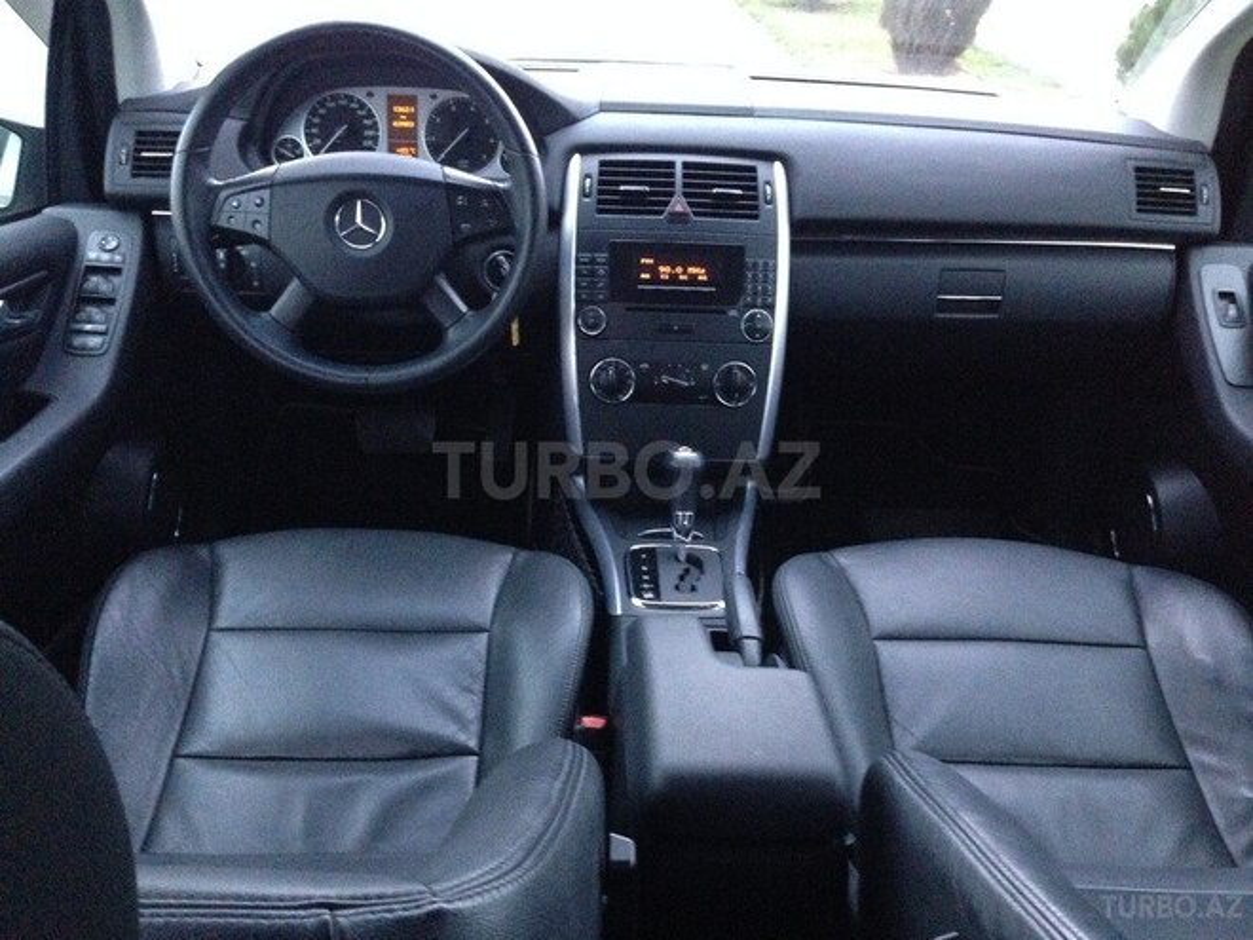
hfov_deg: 55.4
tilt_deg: -29.0
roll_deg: -0.2
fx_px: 1195
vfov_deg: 42.9
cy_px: 470
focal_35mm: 33
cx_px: 626
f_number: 2.4
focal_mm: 4.12
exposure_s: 1/15
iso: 640
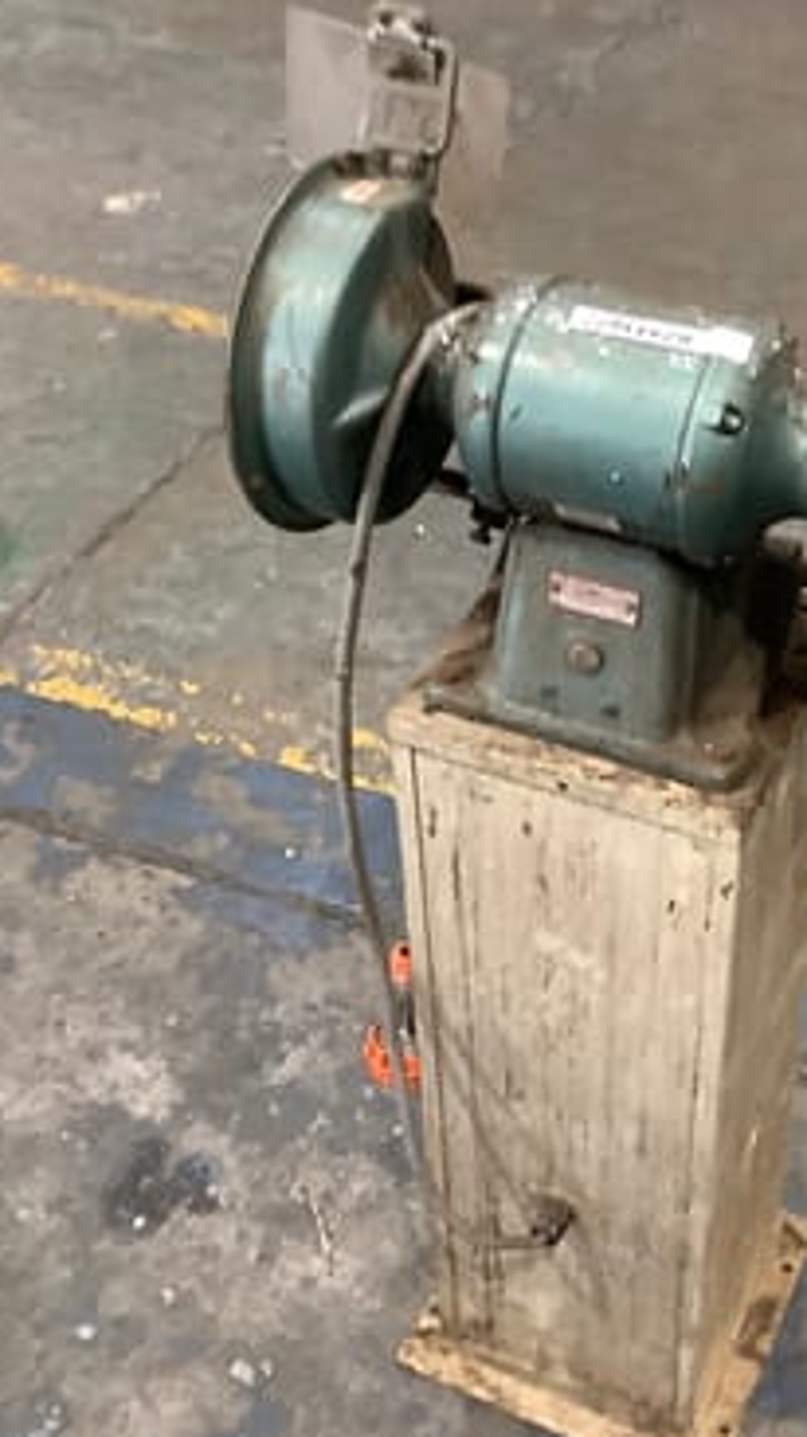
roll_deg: -0.1
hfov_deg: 25.5
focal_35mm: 46
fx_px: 1753
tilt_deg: -38.8
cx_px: 639
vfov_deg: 44.6
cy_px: 726
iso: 320
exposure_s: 1/50
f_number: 2.4
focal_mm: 3.3
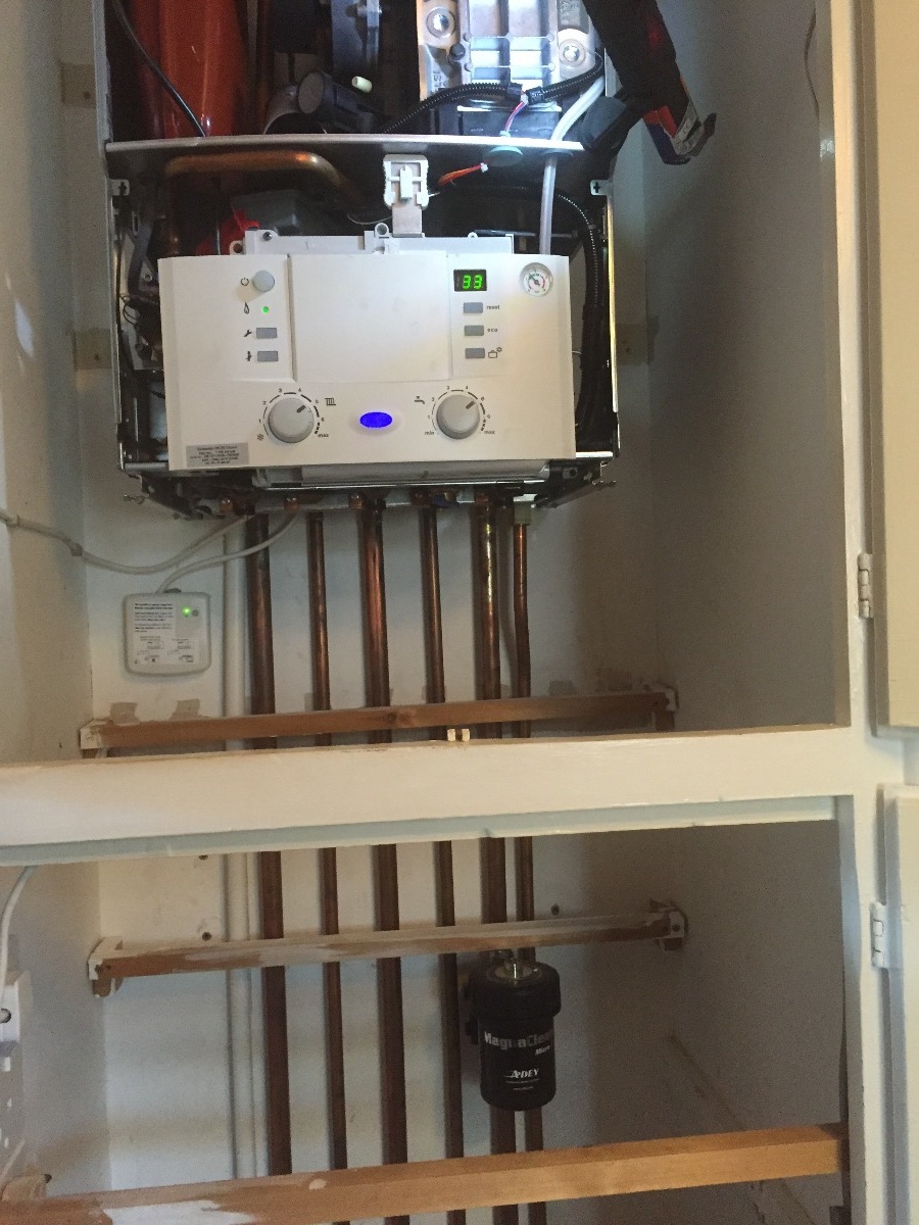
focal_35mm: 29
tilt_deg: -0.4
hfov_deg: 48.2
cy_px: 612
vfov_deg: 61.7
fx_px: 1027
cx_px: 460
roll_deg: +2.6
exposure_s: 1/25
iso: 250
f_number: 2.2
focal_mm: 4.15
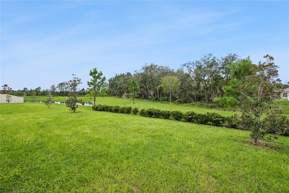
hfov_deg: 96.7
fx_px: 128
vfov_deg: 73.8
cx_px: 144
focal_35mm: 16
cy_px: 96
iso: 100
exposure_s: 1/50
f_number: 16
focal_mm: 16
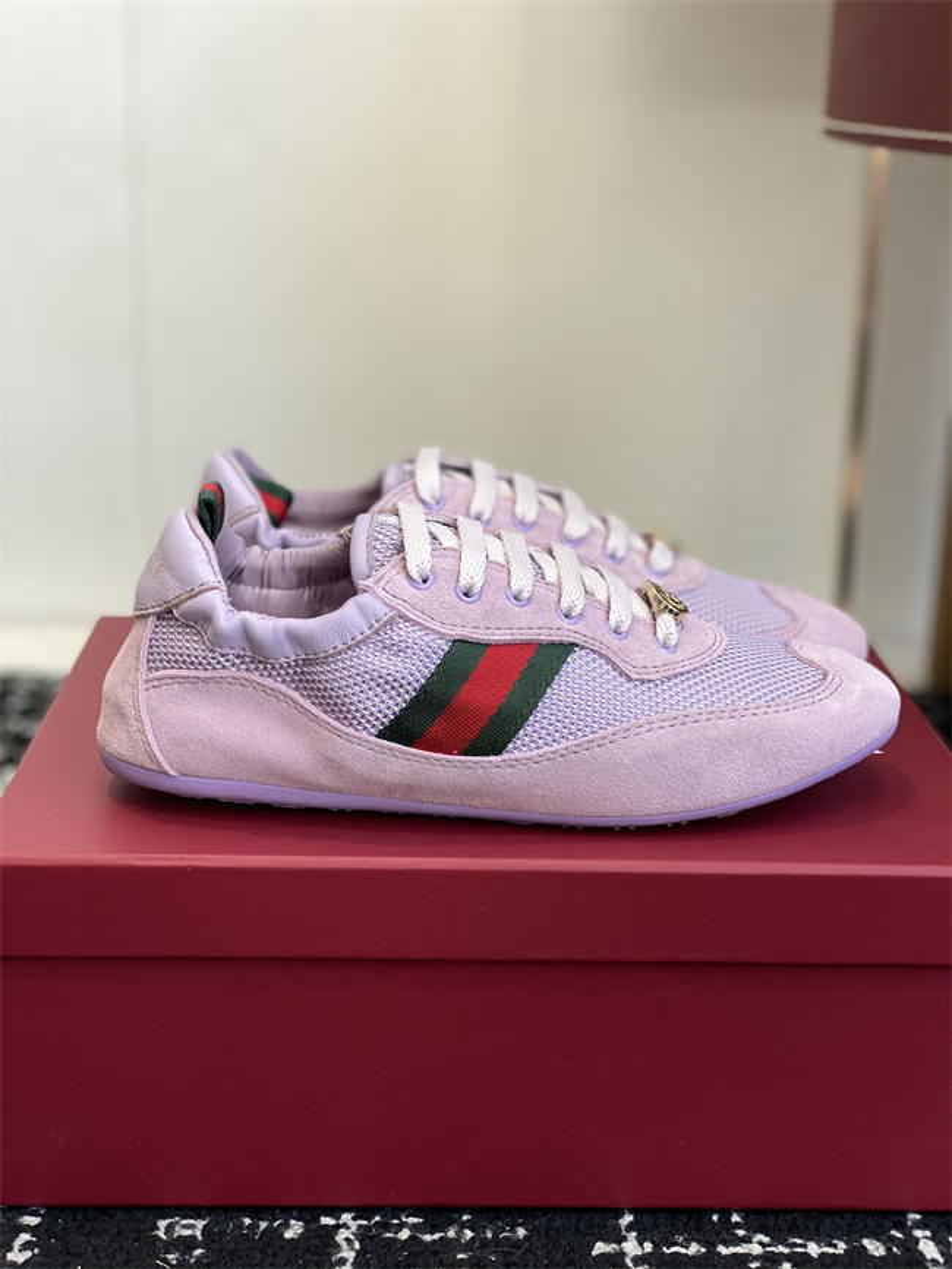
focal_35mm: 52
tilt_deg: -16.1
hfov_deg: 28.0
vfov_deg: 36.8
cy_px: 634
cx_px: 476
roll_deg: -2.4
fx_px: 1906
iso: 50
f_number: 2
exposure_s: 1/122
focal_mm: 6
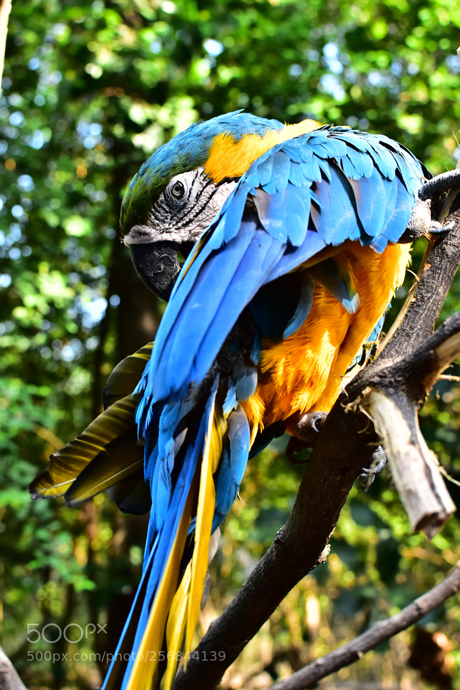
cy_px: 345
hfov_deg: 25.8
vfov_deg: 37.8
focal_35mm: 52
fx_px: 1006
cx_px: 230
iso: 200
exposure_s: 1/125
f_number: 5
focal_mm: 35
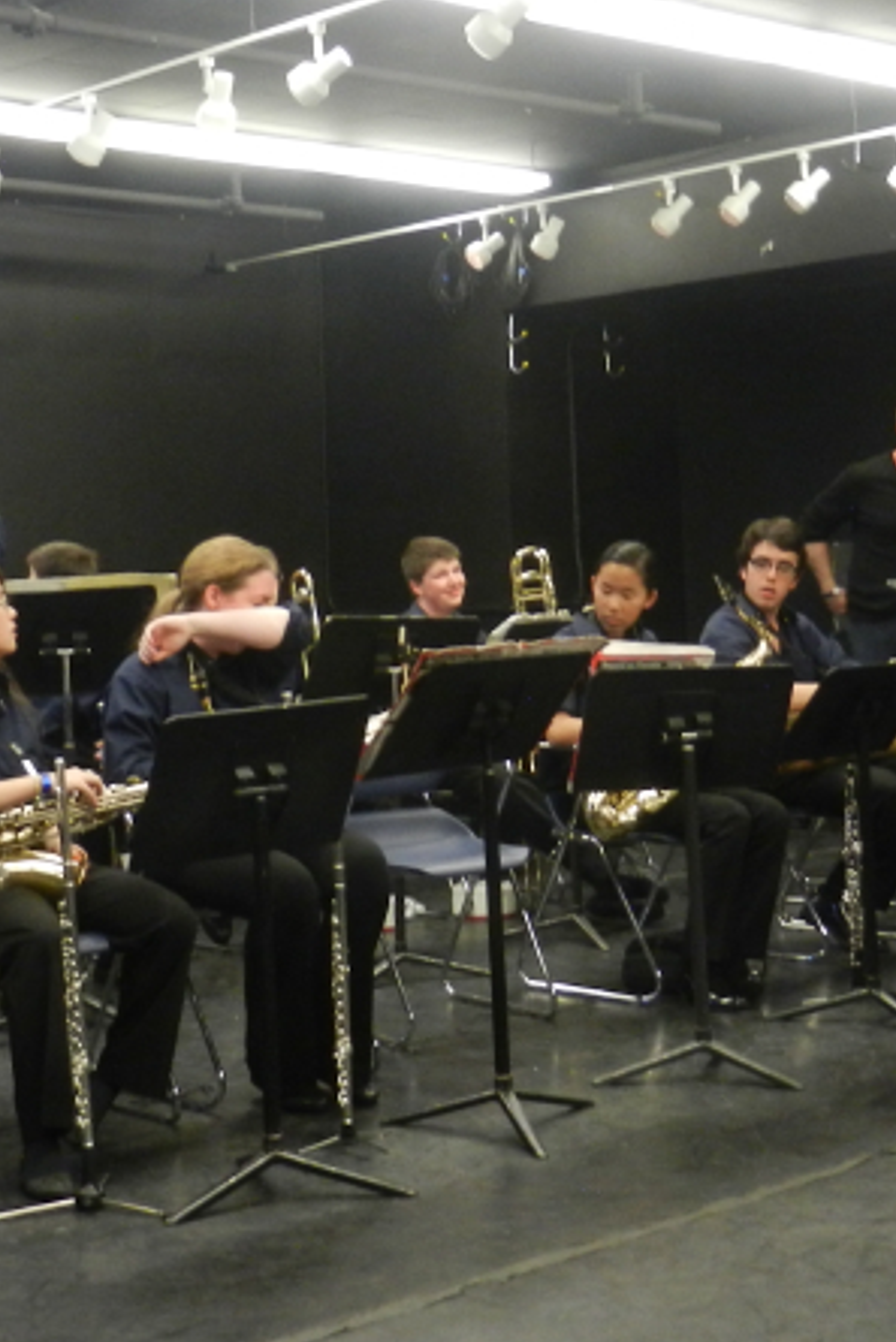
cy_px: 442
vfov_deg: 32.6
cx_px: 389
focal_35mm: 61
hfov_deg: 22.3
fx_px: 2275
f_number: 3.6
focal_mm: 5.1
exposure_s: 1/20
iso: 400
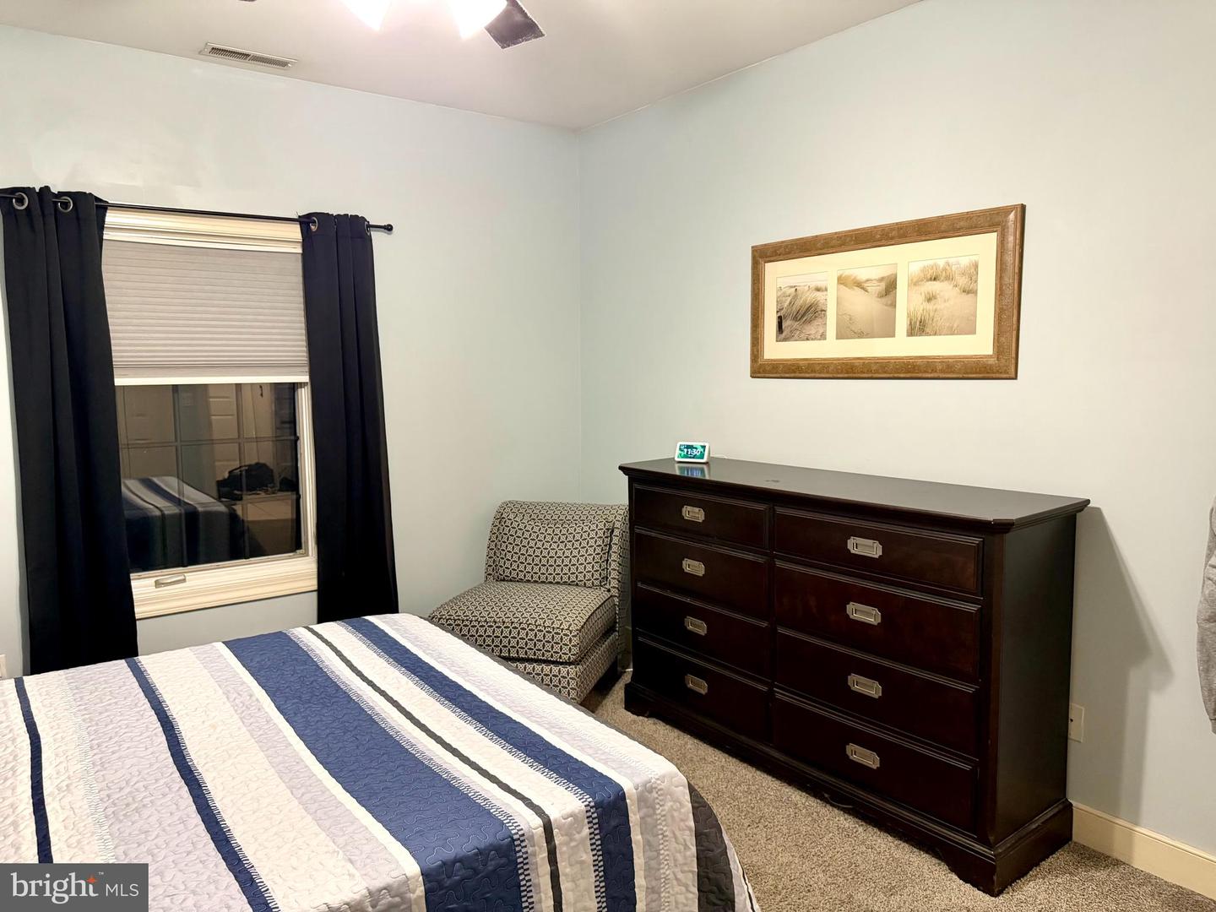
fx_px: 843
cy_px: 456
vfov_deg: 56.8
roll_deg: +0.9
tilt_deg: -6.3
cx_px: 608
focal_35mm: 24
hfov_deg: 71.6
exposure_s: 1/60
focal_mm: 6.76
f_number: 1.78
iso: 500
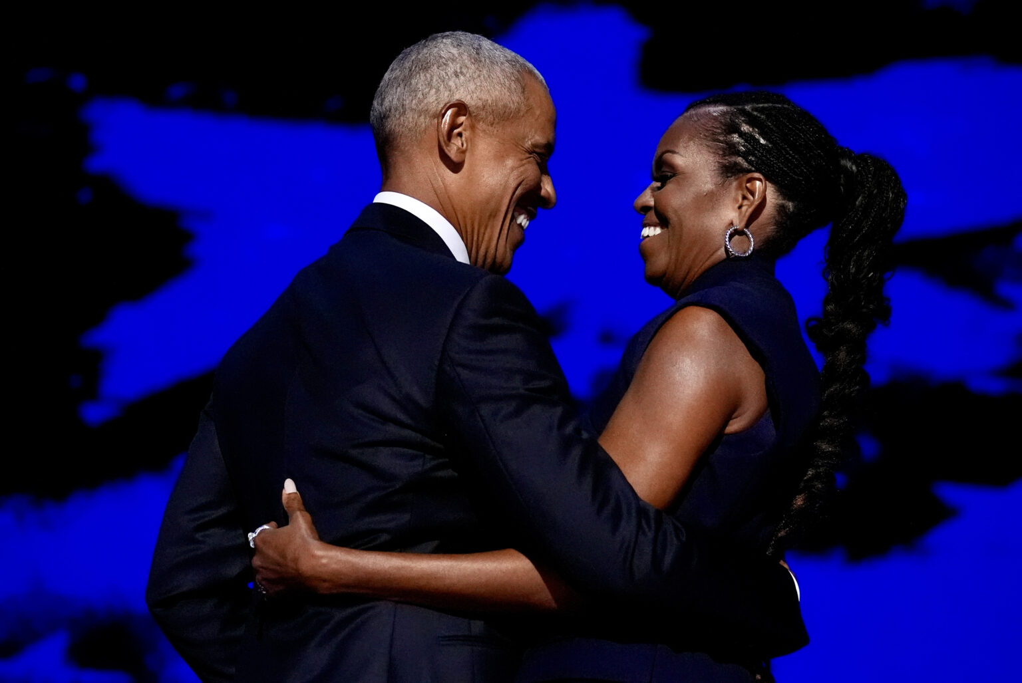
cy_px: 342
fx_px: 5967
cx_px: 511
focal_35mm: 210
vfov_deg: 6.6
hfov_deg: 9.8
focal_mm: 140
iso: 6400
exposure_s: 1/1250
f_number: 3.2
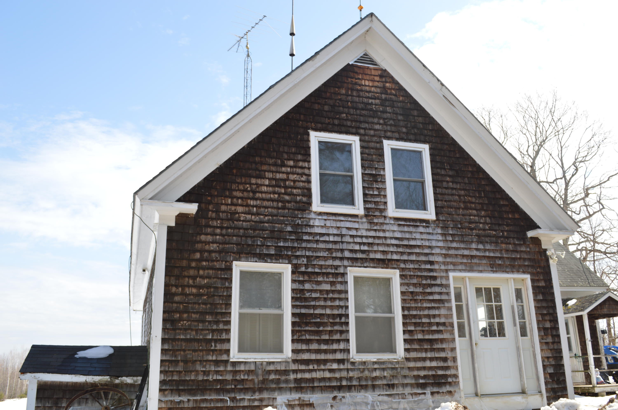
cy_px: 205
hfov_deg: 57.3
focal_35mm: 33
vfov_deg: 39.9
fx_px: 566
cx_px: 309
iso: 100
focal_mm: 22
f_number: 8
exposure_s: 1/200
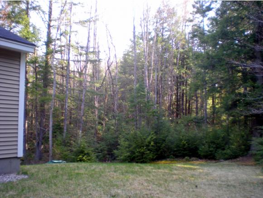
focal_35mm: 38
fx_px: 289
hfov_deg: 48.9
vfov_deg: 37.8
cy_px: 99
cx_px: 132
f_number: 3.1
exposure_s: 1/52.6
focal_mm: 6.3
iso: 64
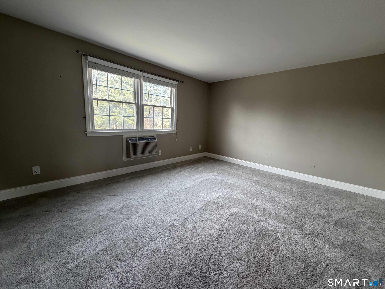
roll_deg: -2.2
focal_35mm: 14
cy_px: 144
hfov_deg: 102.1
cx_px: 192
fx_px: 156
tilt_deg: -8.9
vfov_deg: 85.7
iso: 250
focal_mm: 2.22
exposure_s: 1/120
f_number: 2.2
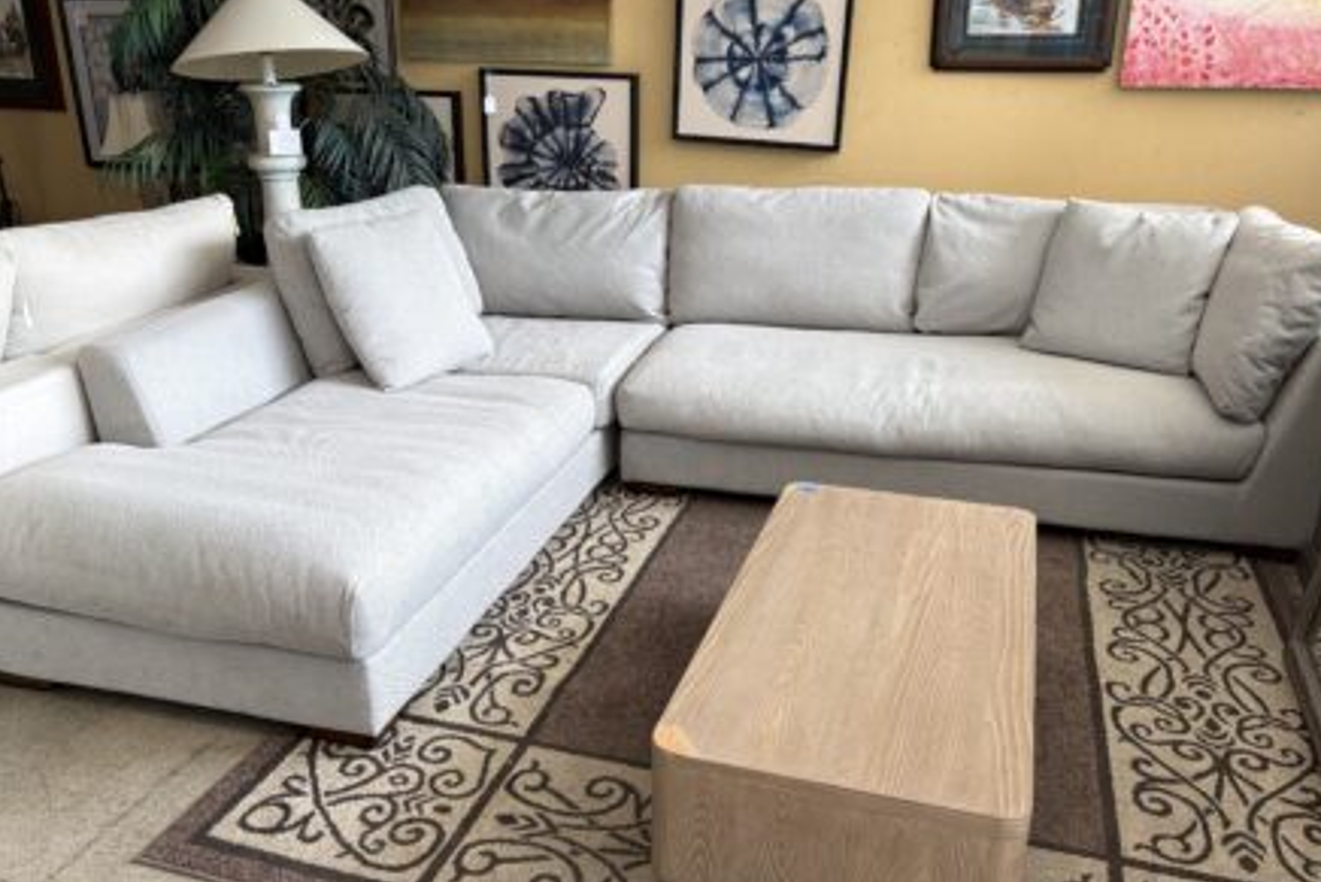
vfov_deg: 42.4
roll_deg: -0.4
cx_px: 657
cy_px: 441
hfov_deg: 60.3
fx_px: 1138
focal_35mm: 31
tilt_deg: -20.7
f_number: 1.6
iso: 64
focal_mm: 5.96
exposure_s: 1/120
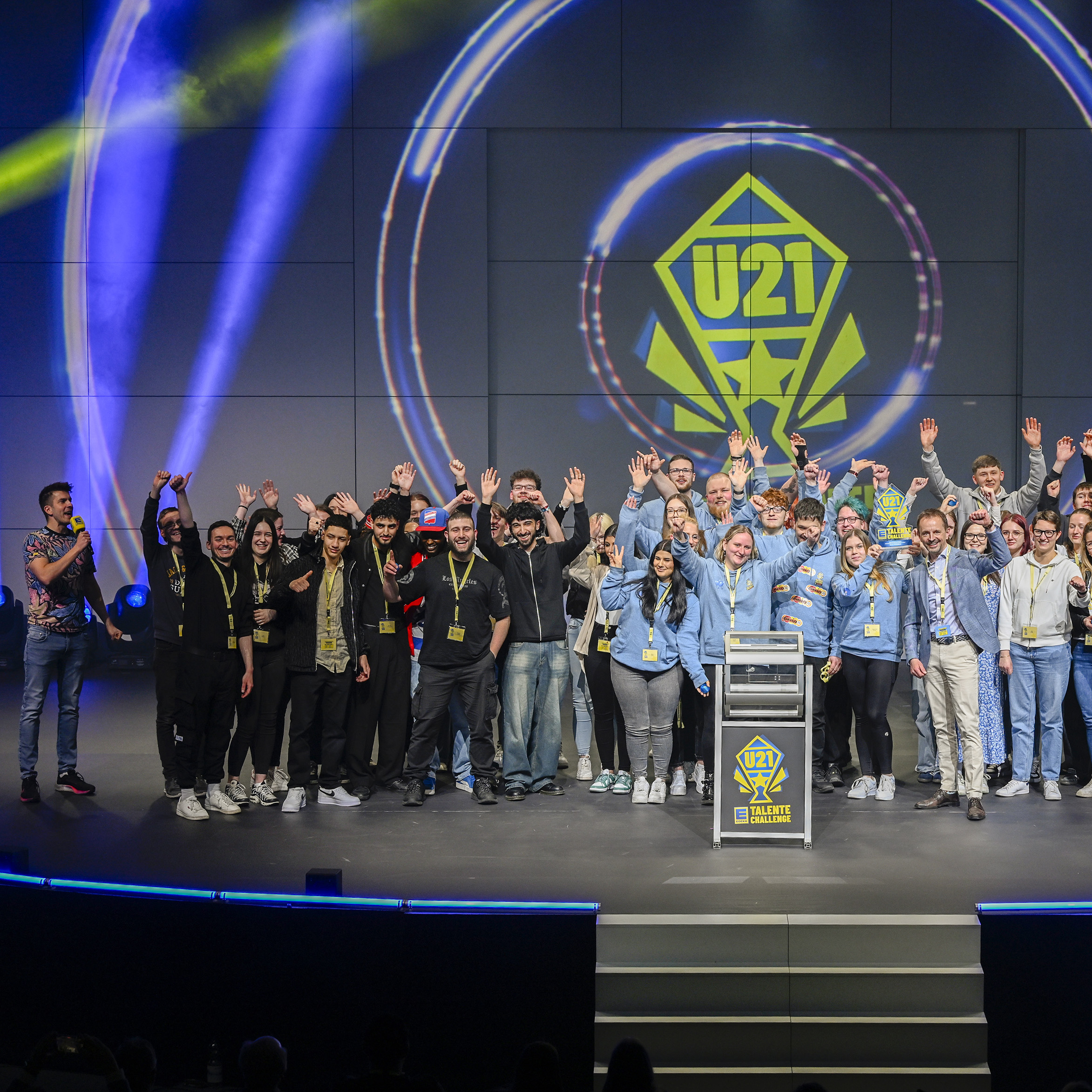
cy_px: 545
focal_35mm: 95
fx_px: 3391
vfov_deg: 18.3
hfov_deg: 18.2
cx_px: 799
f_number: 5
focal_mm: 74
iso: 400
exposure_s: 1/160
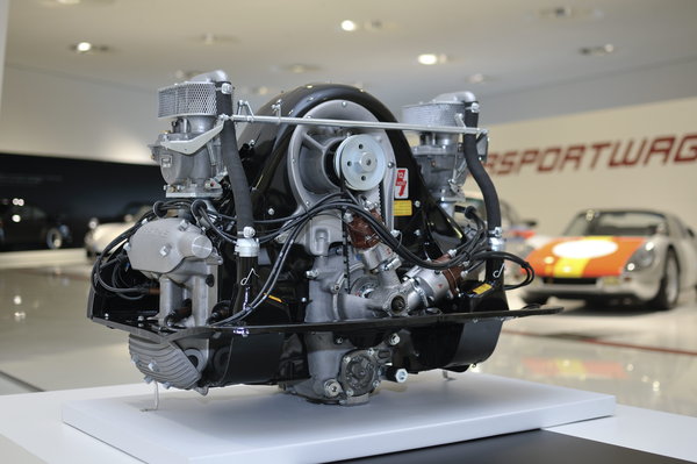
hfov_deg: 37.9
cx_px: 348
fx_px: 1016
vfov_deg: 25.7
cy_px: 232
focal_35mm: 52
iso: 200
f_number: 2.5
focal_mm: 35
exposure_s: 1/80
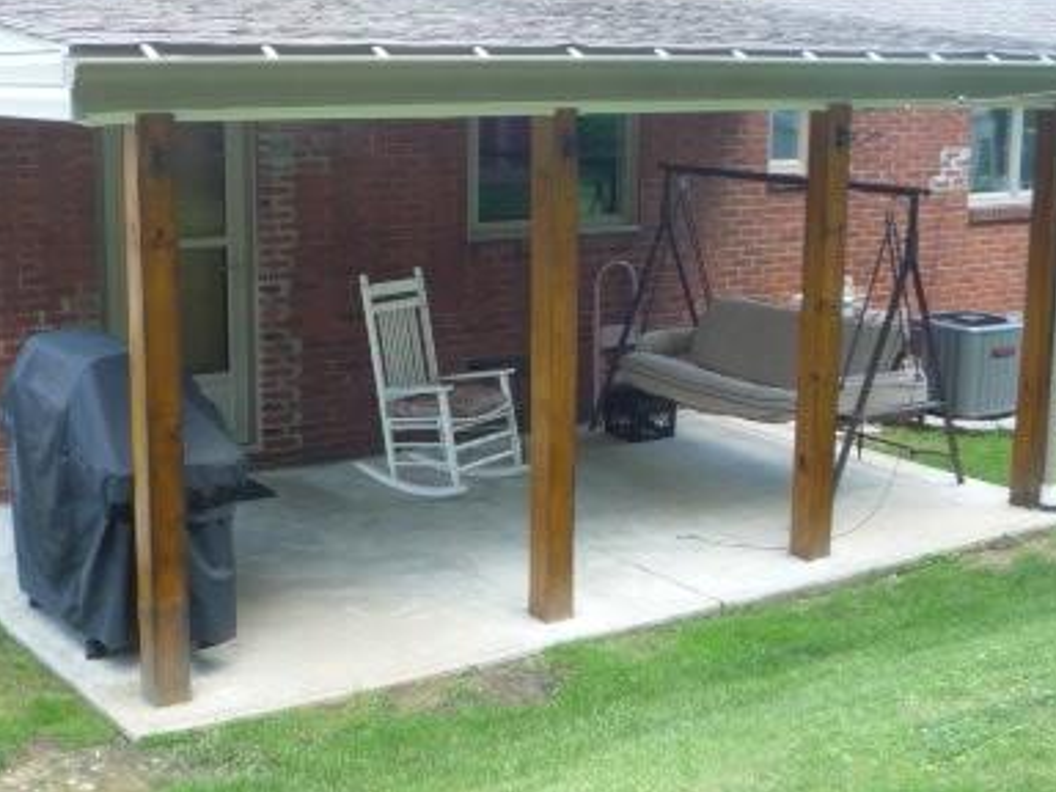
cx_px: 456
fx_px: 1525
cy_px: 355
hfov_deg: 38.1
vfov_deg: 29.1
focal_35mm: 50
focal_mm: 5.2
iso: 100
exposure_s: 1/80
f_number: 3.3
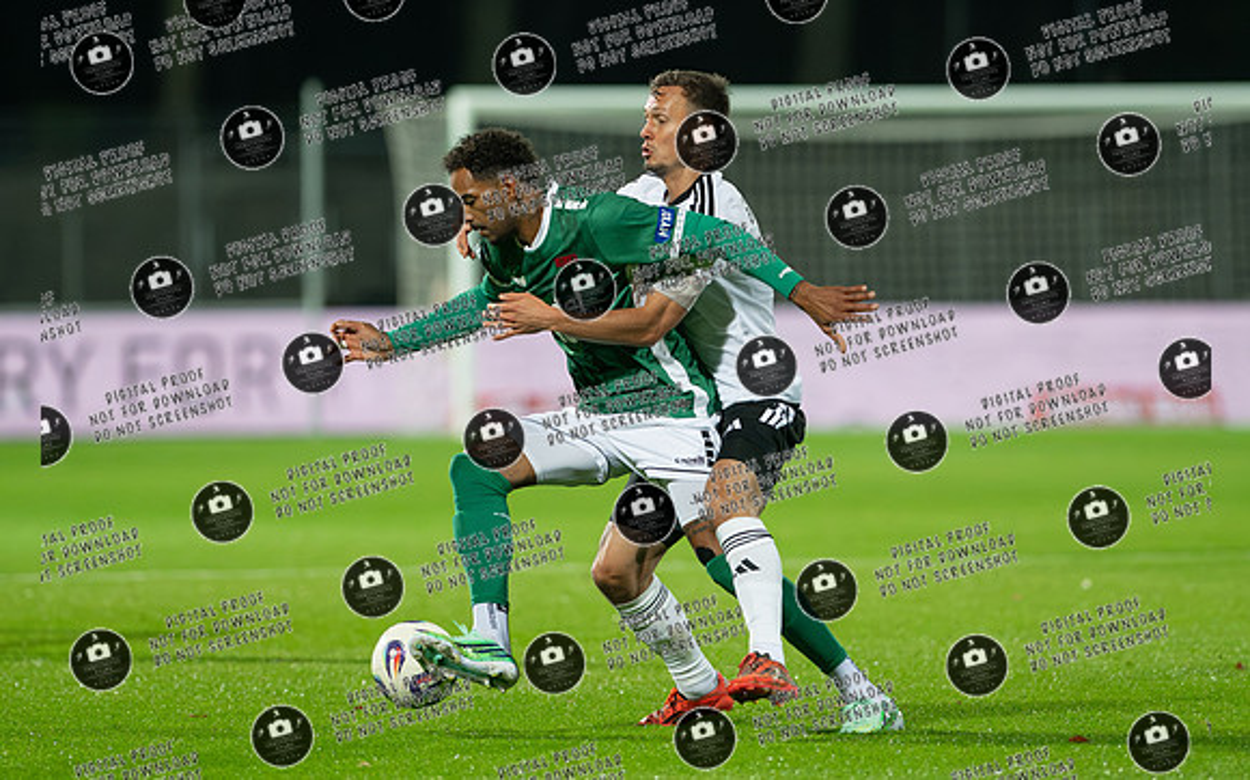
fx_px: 15341
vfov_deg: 2.9
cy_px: 293
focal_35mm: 450
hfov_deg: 4.7
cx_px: 629
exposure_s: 1/1250
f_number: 3.5
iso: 4000
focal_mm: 300
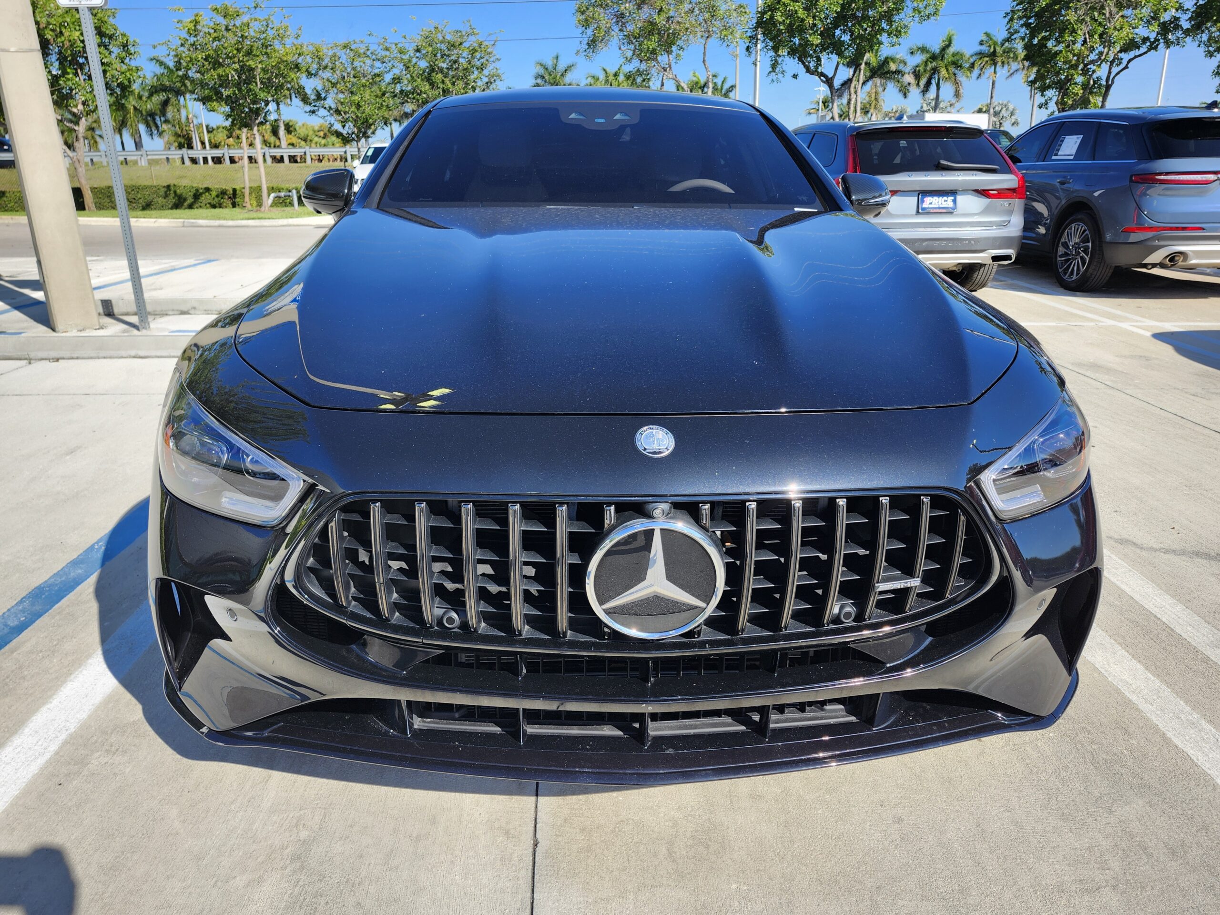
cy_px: 458
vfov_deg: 58.9
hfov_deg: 73.9
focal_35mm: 23
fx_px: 811
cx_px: 610
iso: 25
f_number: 1.8
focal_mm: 5.54
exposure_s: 1/960
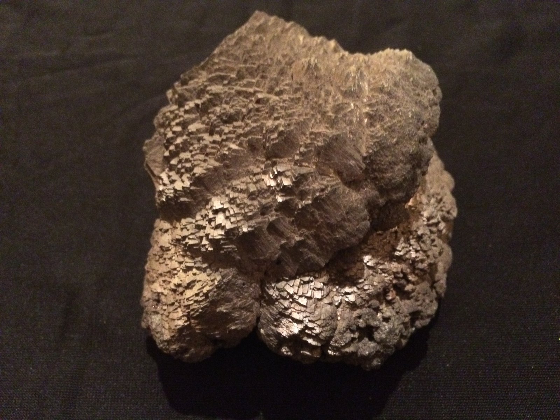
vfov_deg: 48.2
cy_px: 210
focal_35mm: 29
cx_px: 280
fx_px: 469
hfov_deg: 61.7
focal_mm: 4.15
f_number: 2.2
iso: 1000
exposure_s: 1/15
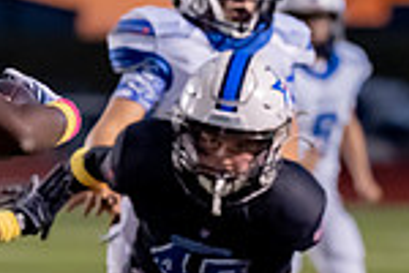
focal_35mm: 629
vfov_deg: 2.2
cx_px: 45
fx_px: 7146
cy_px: 196
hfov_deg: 3.3
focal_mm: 133
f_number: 2.8
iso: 2500
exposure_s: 1/1000
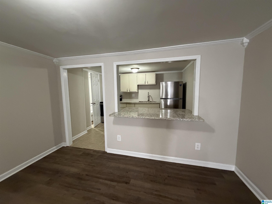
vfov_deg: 85.7
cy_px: 102
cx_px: 136
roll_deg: +0.5
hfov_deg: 102.1
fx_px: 110
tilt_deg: -3.9
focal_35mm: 14
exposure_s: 1/60
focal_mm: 2.22
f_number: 2.2
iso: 640
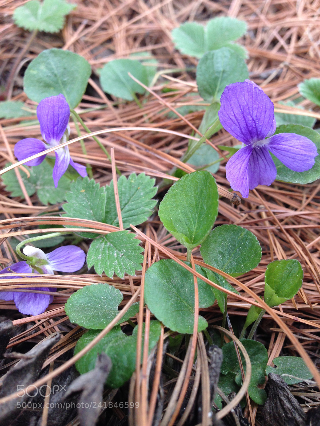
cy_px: 213
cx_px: 160
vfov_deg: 55.4
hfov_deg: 42.9
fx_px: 407
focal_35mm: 33
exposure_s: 1/120
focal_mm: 4.12
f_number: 2.4
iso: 80
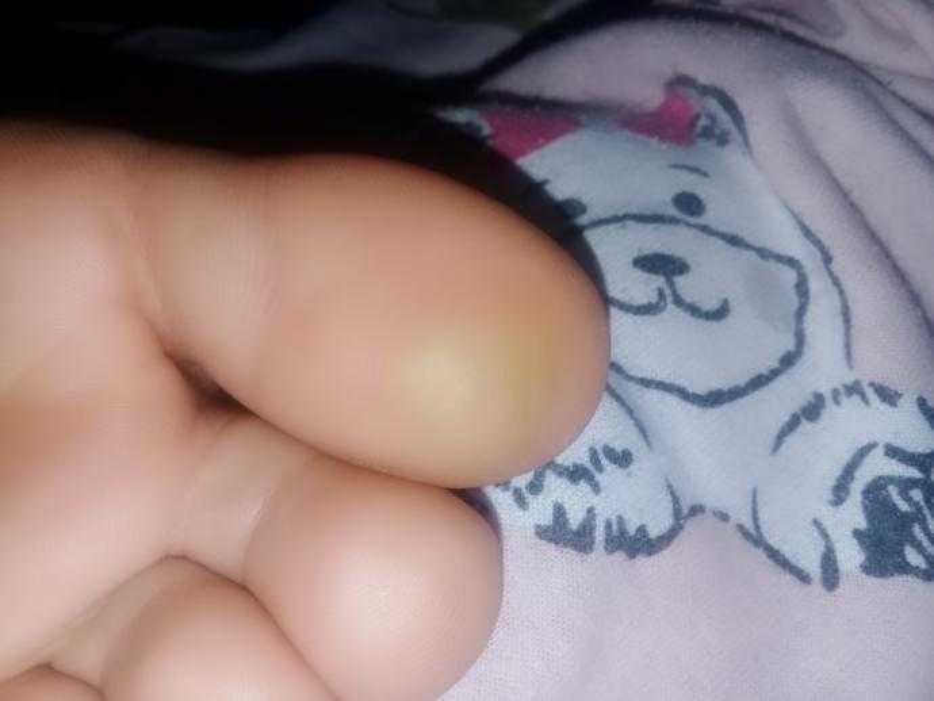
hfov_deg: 58.3
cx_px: 467
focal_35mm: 31
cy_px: 350
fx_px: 837
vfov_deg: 45.5
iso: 50
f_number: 2.2
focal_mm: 3.3
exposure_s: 1/323
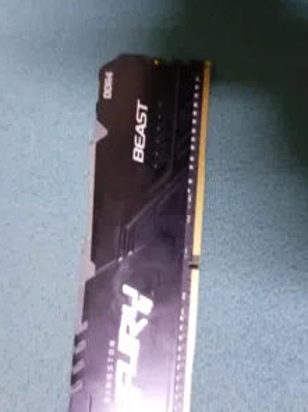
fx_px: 404
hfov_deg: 41.8
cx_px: 160
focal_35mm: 34
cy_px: 193
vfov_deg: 53.9
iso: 1418
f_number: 1.8
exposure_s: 1/20
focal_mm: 4.27
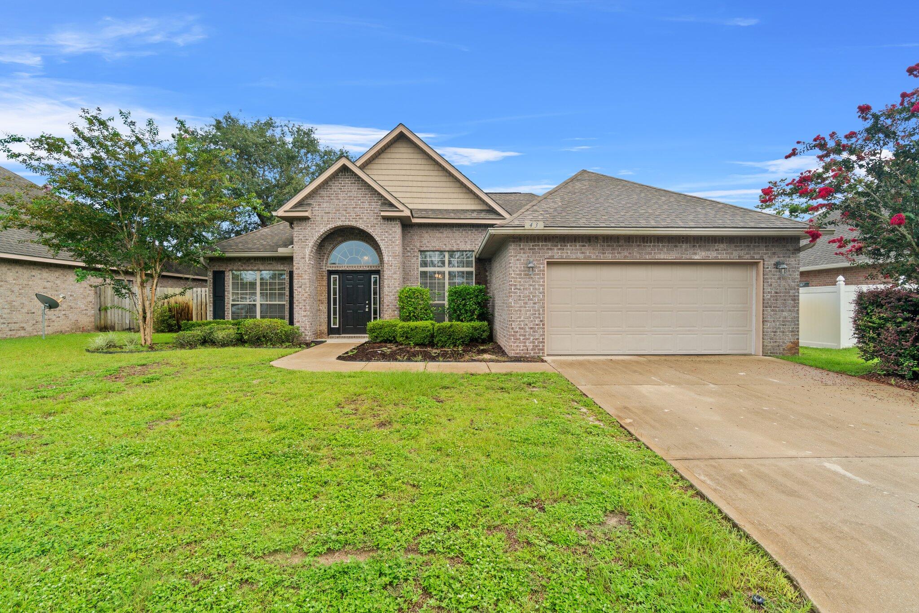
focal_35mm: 18
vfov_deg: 67.4
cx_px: 460
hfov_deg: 90.0
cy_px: 306
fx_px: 459
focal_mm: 12
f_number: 8
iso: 100
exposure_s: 1/15
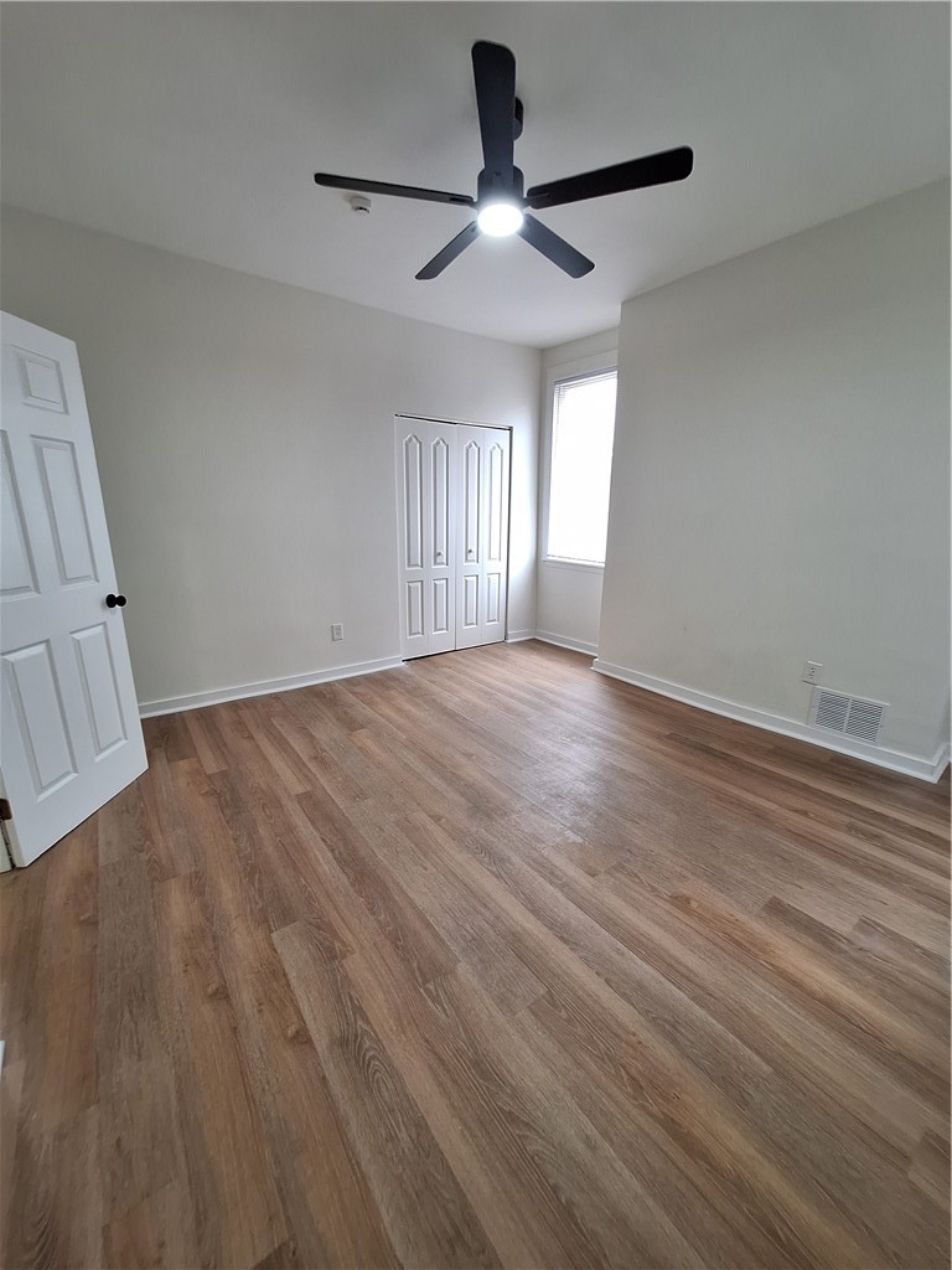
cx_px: 476
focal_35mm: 13
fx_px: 477
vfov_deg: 106.2
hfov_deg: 89.9
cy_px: 635
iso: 100
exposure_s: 1/40
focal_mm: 1.74
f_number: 2.2
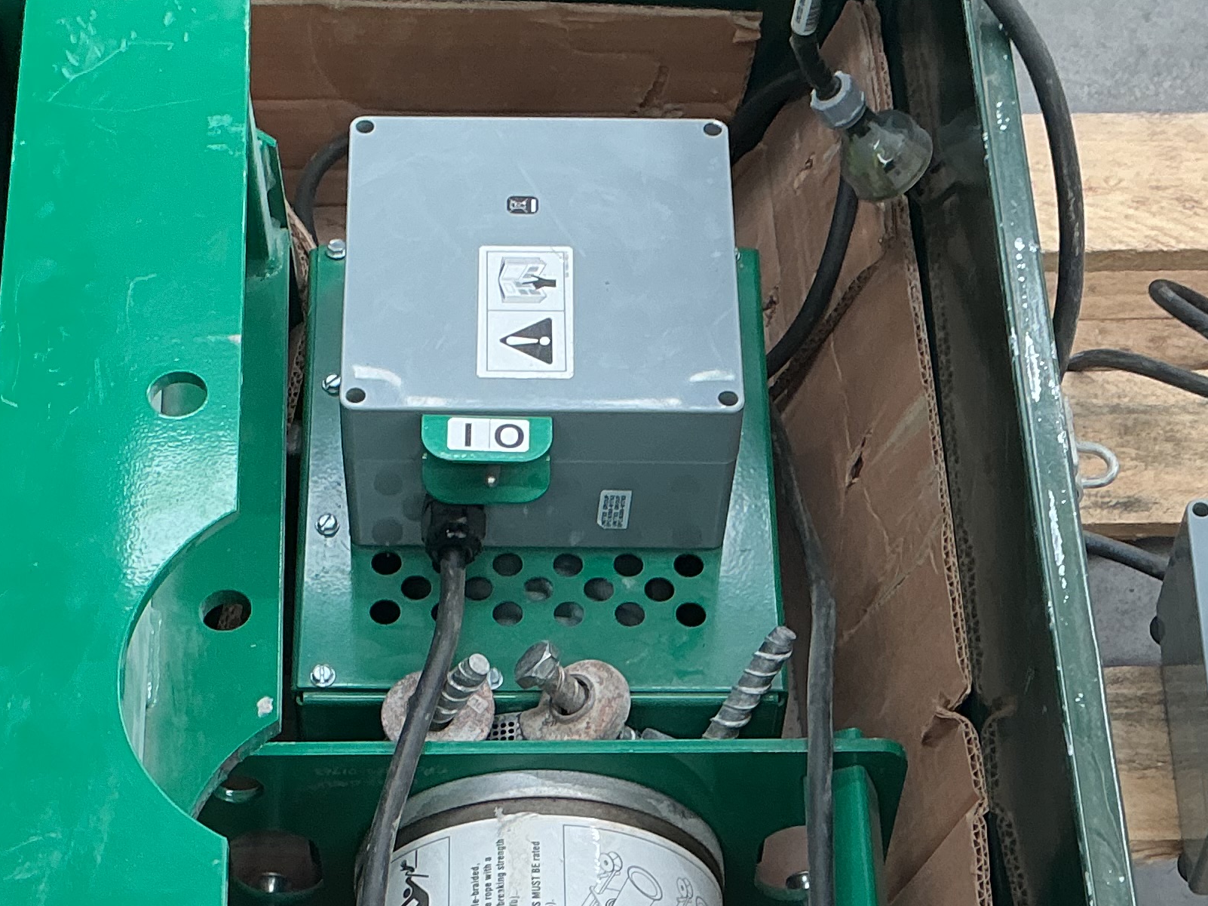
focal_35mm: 73
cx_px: 522
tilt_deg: -60.9
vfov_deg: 19.8
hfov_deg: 26.7
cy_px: 809
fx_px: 2547
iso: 64
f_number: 1.8
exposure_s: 1/120
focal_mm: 3
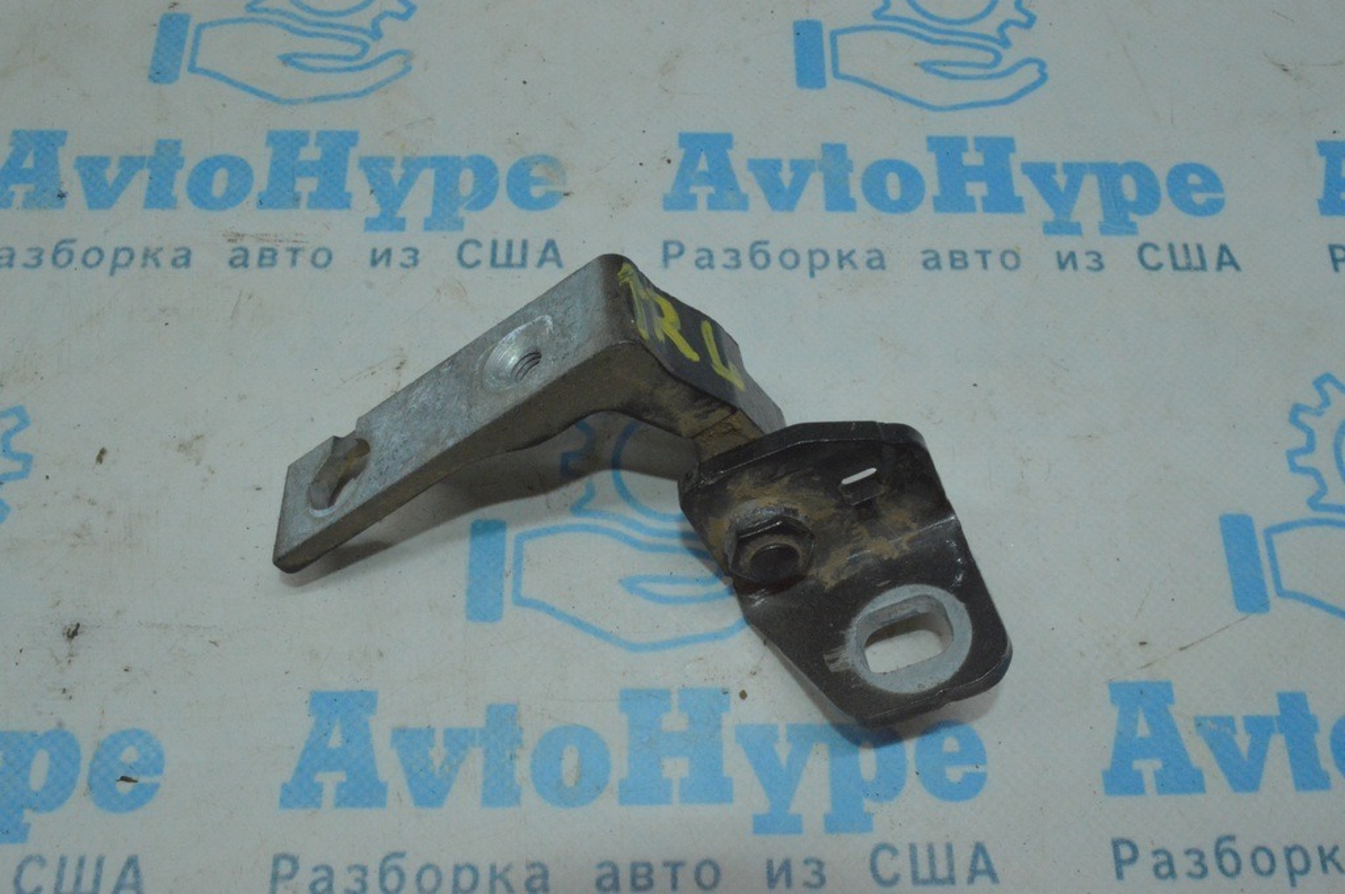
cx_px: 672
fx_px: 1120
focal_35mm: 30
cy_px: 447
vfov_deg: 43.5
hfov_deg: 62.0
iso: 4000
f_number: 25
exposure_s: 1/60
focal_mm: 20
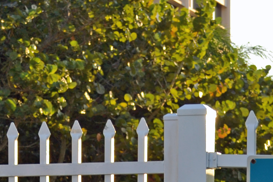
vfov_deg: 8.0
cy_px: 334
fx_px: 1250
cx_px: 170
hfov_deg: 12.5
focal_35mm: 165
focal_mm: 29
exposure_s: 1/125
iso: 110
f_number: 5.6
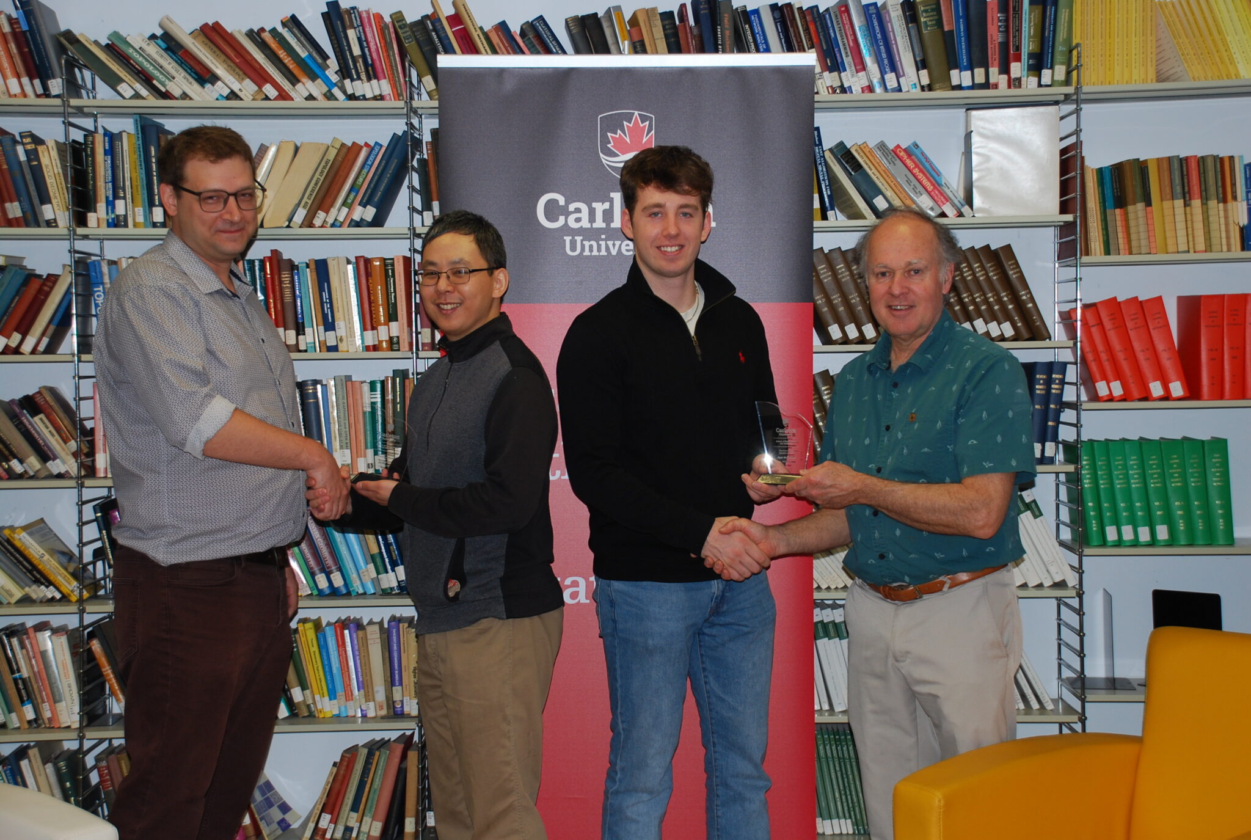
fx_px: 1985
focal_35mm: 57
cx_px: 626
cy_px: 420
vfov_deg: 23.9
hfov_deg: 35.0
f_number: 4.5
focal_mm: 38
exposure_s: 1/60
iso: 220
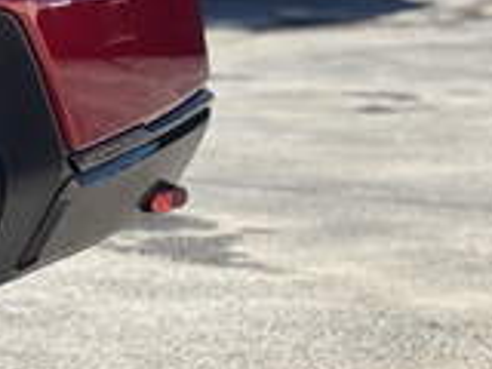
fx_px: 2359
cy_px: 360
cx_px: -815
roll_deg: +2.2
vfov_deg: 8.9
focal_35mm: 166
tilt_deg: -12.7
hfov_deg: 9.9
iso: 50
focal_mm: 5.96
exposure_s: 1/1328
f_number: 1.6
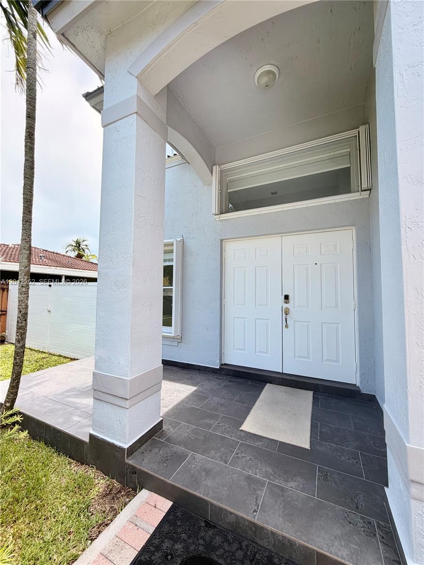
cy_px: 282
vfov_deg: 102.1
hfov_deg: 85.7
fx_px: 229
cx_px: 212
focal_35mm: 14
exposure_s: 1/502
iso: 50
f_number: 2.2
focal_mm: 2.22
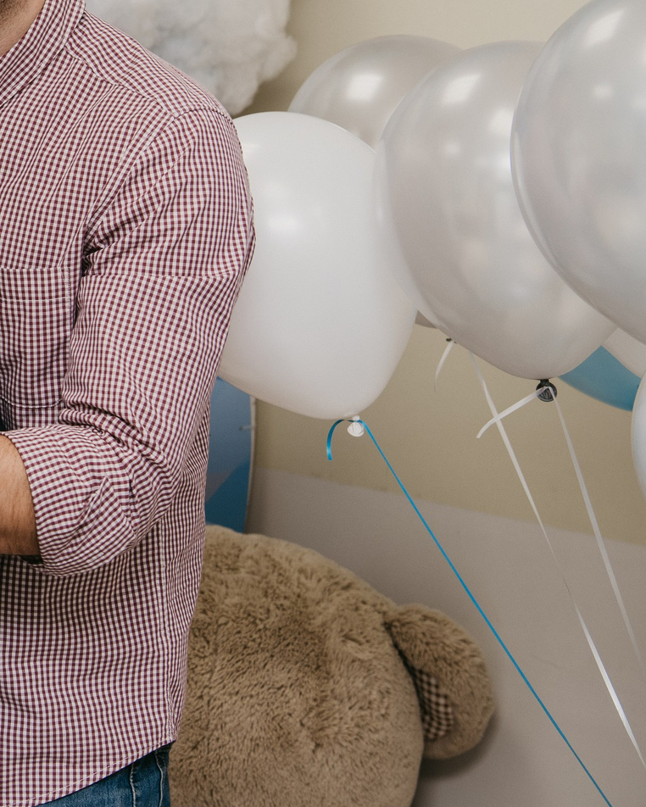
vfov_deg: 17.8
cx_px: -308
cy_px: 168
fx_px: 2556
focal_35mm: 107
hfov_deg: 13.6
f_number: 4
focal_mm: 40
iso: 125
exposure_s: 1/160
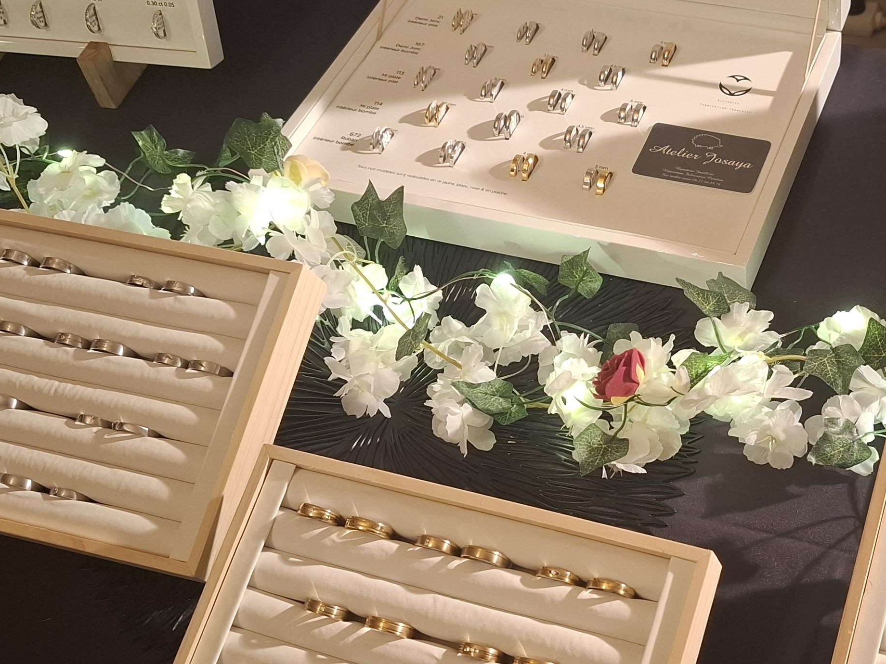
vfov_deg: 28.5
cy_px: 395
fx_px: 1305
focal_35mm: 51
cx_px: 683
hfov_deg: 36.5
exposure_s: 1/33
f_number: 1.8
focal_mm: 5.54
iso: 320
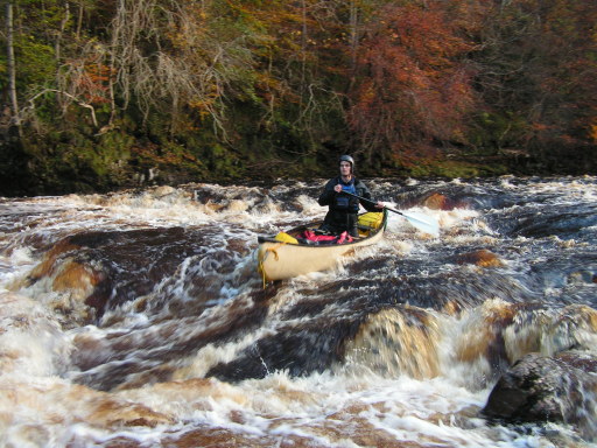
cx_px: 298
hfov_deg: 49.0
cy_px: 224
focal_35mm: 38
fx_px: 655
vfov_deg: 37.7
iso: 100
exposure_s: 1/50
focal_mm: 6.3
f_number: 3.5
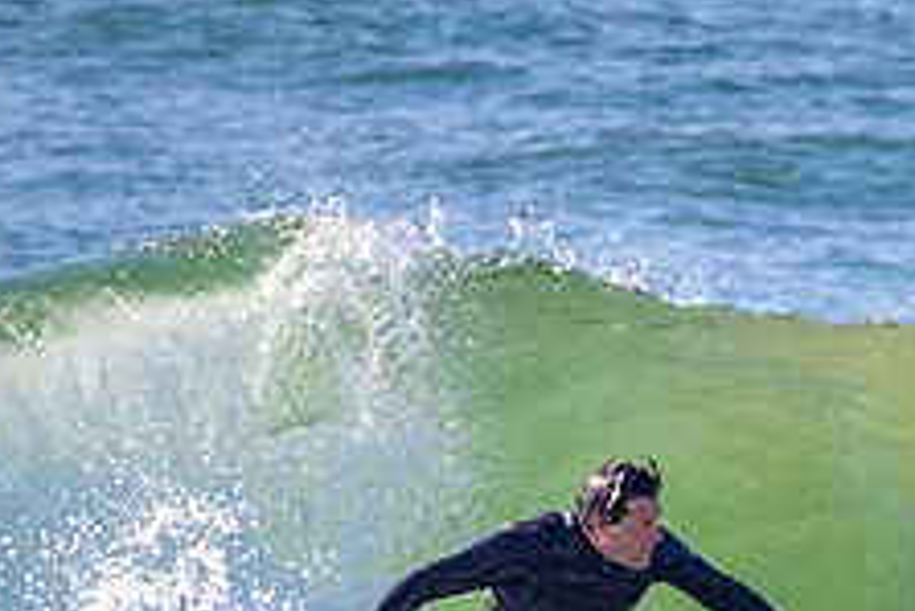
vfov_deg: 0.7
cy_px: 757
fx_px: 52874
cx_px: 940
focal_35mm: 2079
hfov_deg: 1.0
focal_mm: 800
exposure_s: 1/2000
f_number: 11
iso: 1600
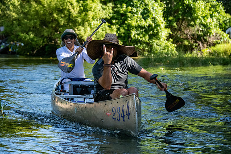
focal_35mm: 112
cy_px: 81
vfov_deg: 12.2
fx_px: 719
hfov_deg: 18.3
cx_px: 112
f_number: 5.3
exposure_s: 1/3200
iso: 4000
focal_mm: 100
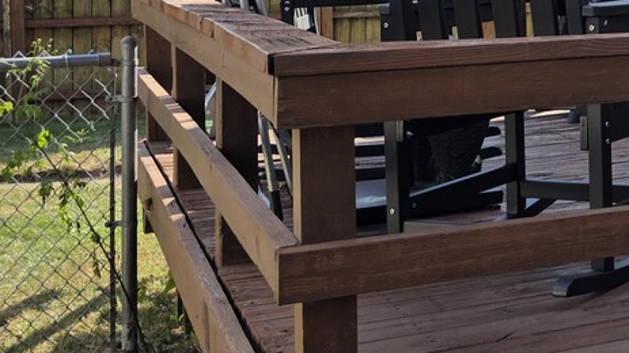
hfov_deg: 22.8
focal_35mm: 78
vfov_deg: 15.0
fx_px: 1300
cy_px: -52
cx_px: 913
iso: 80
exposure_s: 1/4237
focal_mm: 6.3
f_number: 1.7
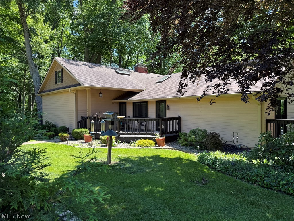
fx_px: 204
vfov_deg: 56.8
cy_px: 110
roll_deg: +0.4
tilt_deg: +0.1
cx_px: 147
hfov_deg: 71.6
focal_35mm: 24
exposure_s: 1/627
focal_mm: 6.76
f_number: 1.78
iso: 80
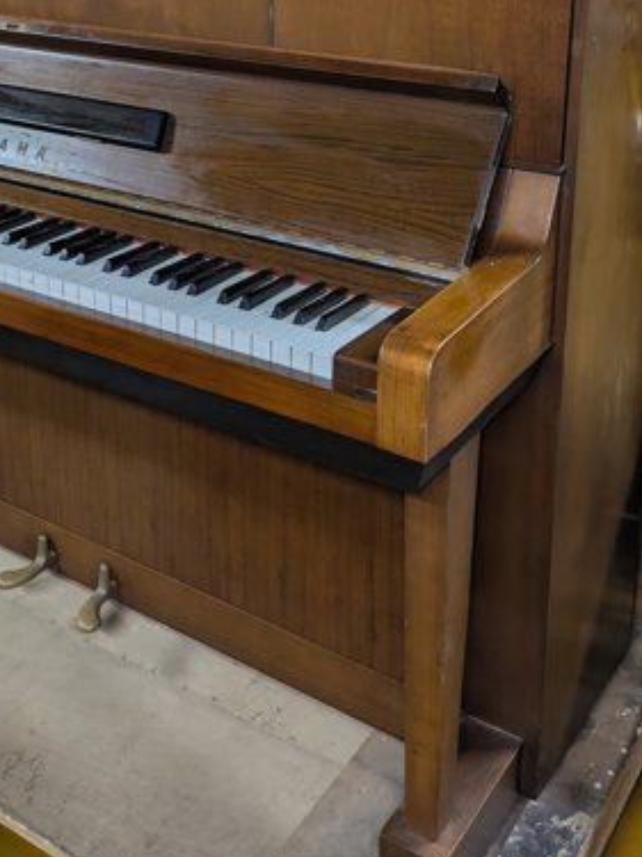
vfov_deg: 38.0
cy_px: 158
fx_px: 1188
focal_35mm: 48
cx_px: 154
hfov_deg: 29.7
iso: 149
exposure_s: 1/33.3
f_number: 1.89
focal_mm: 5.43
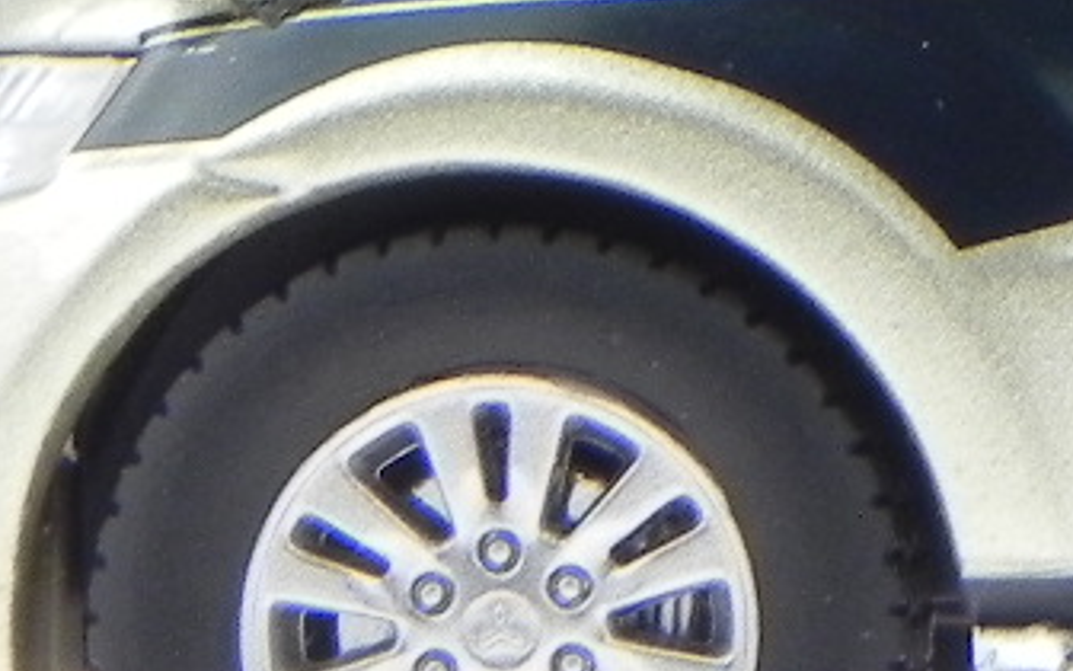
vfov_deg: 2.2
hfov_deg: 3.5
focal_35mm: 591
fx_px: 17282
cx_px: 2207
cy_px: -86
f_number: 7.1
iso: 200
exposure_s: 1/21.4
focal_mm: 20.8
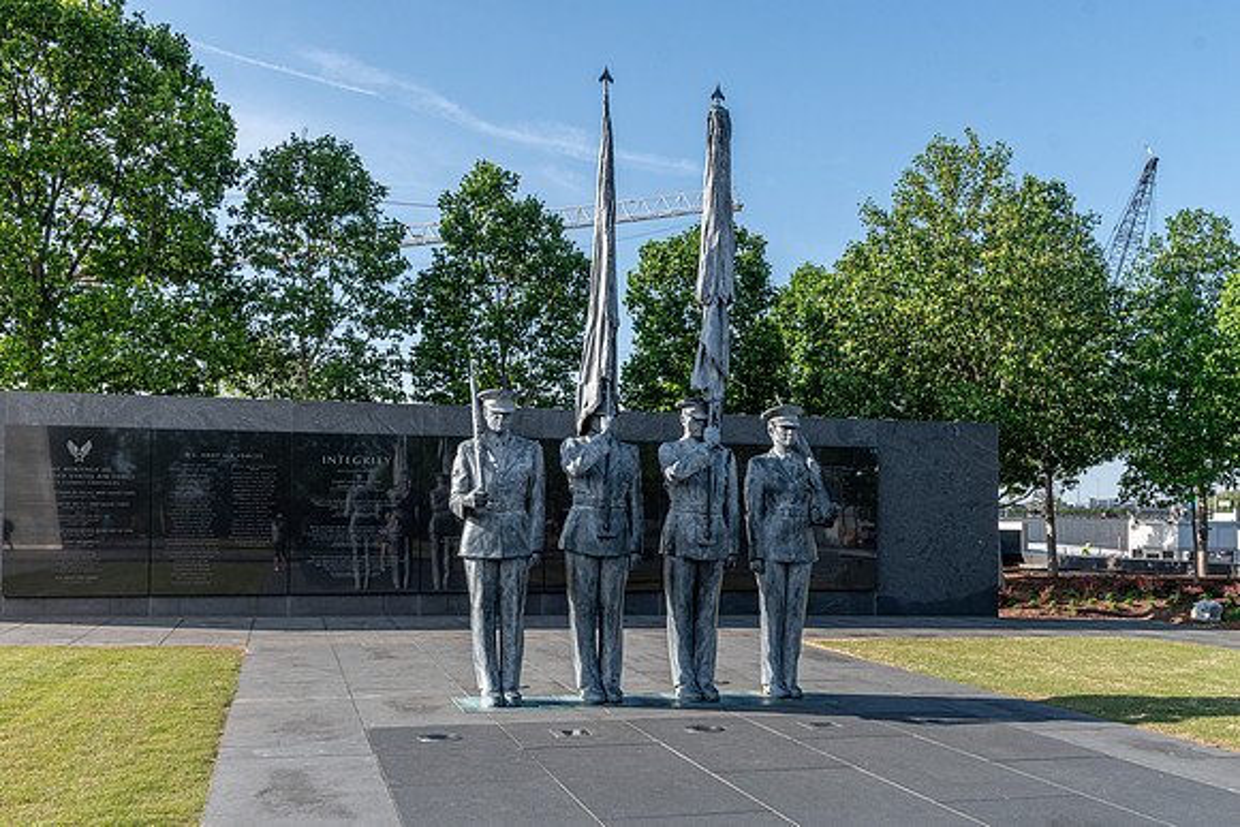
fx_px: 1146
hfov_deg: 56.8
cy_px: 483
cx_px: 616
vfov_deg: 39.6
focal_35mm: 33
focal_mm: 19
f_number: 10
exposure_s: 1/125
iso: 100
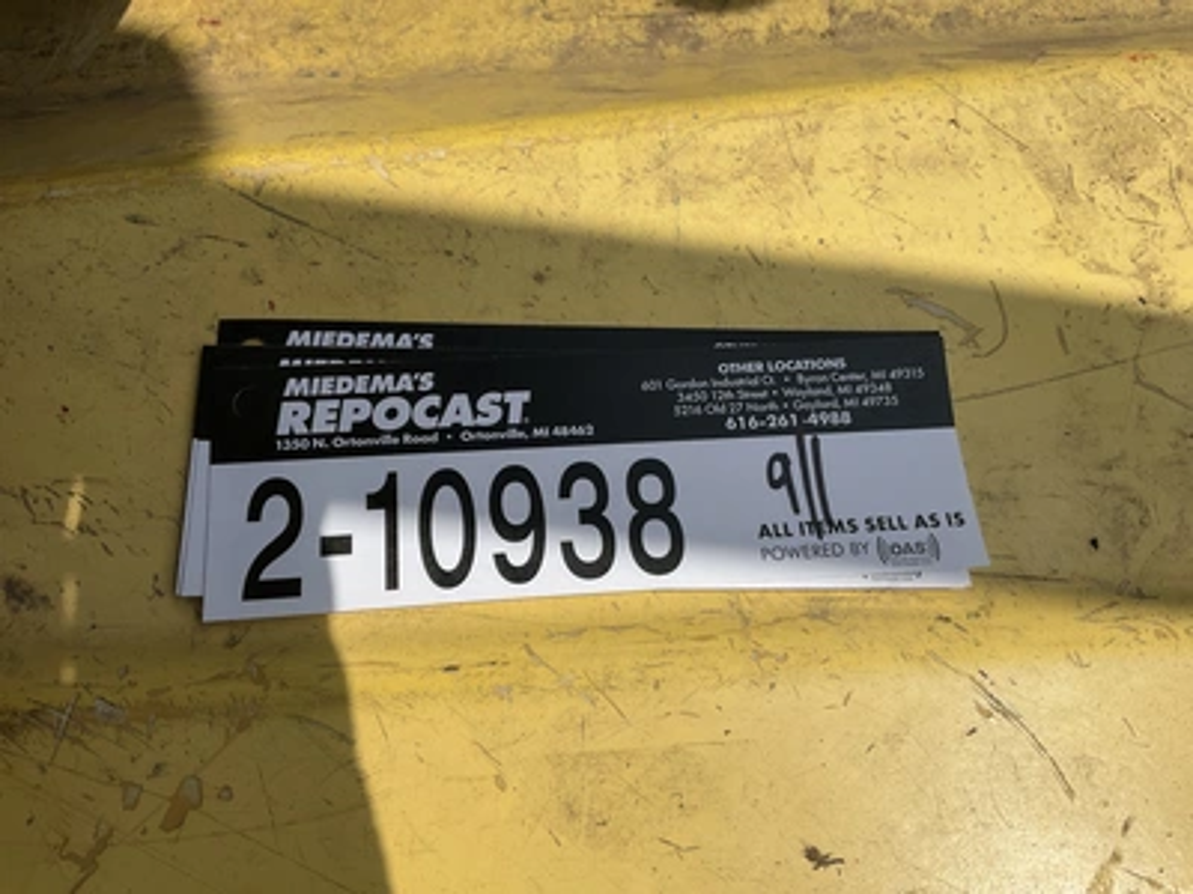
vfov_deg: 48.2
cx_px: 596
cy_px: 447
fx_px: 999
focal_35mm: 29
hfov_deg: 61.7
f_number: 1.8
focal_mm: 3
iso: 25
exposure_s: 1/4785
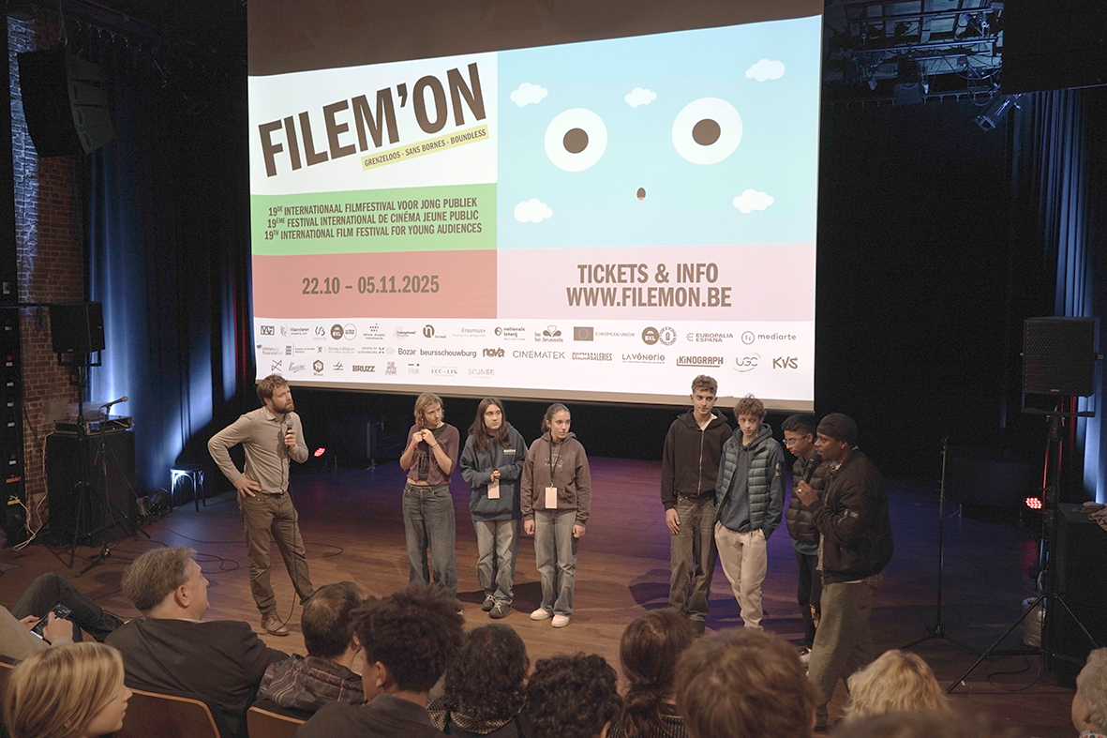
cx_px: 554
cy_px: 369
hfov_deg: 63.7
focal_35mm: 29
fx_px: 892
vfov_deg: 45.0
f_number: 4.5
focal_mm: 29
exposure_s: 1/50
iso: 2500
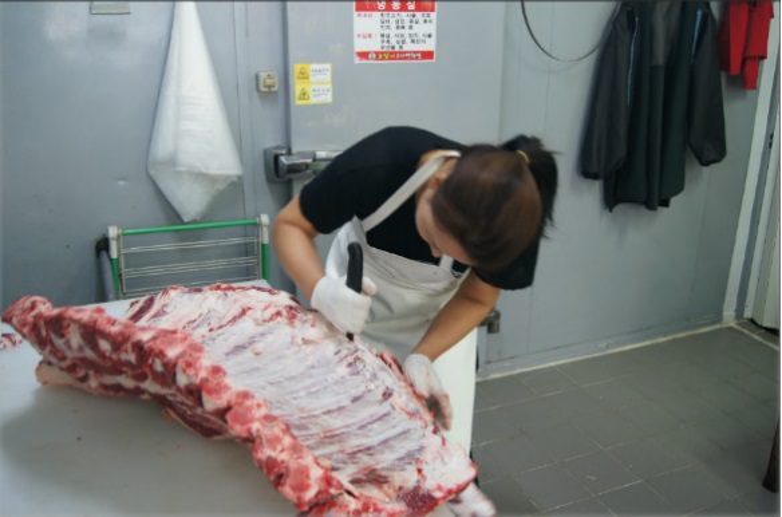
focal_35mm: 33
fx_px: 715
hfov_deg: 57.4
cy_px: 258
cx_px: 391
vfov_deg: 39.7
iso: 500
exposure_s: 1/40
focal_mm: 22
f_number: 4
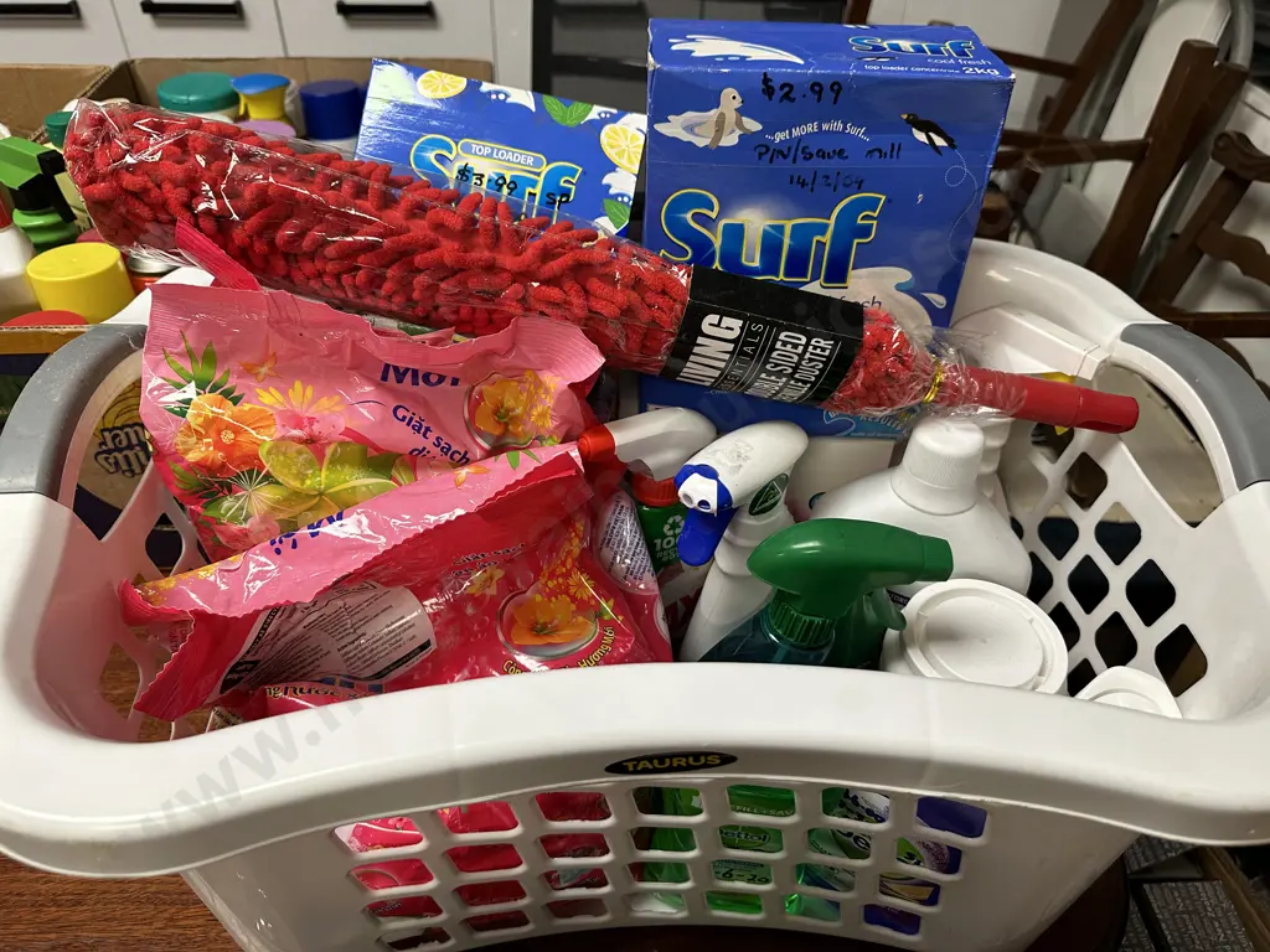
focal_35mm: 24
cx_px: 635
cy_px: 476
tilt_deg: -41.5
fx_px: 881
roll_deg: -2.2
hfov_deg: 71.6
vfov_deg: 56.8
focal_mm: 6.86
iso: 200
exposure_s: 1/100
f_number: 1.78
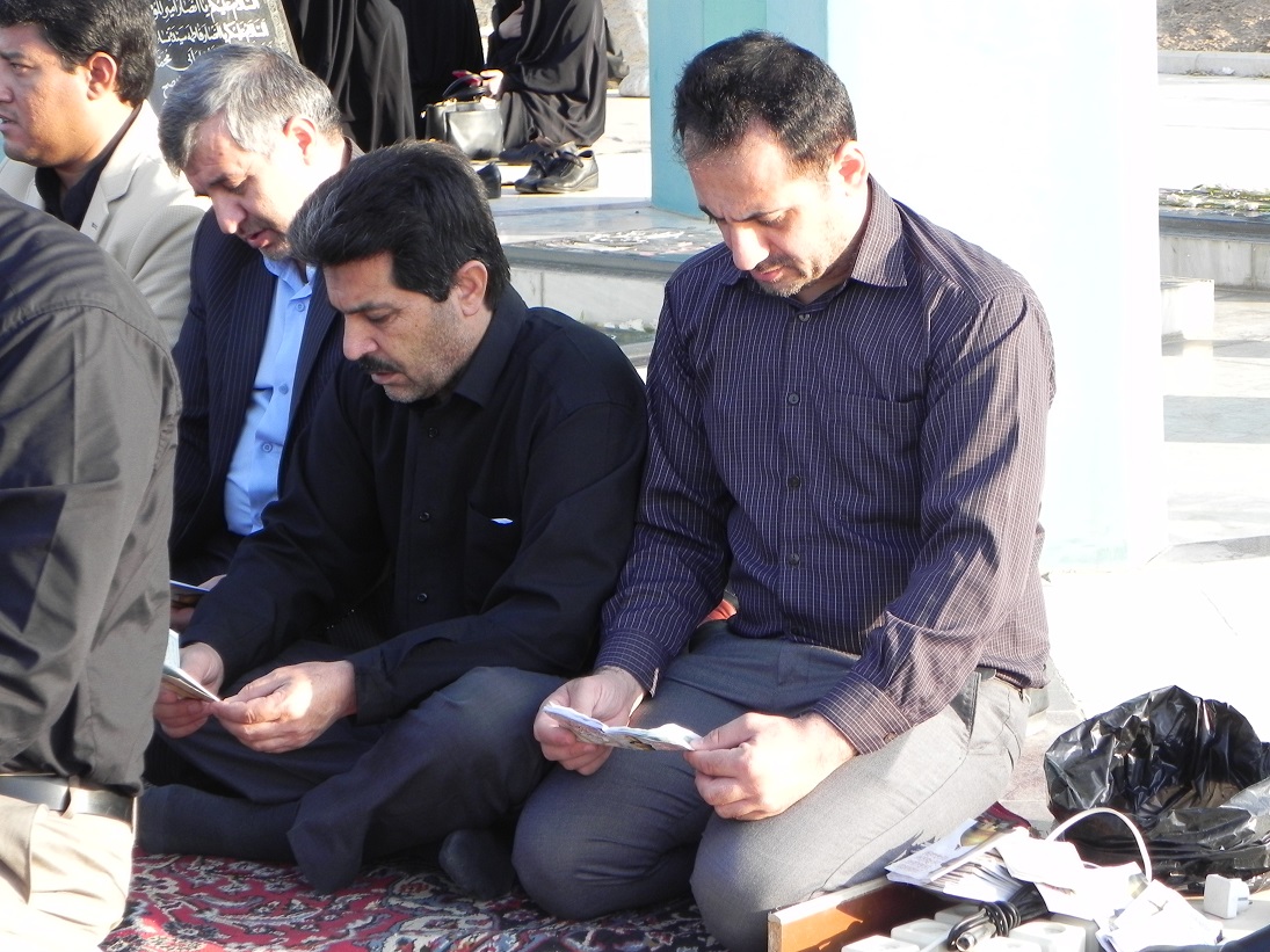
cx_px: 635
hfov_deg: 18.7
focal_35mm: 105
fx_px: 3852
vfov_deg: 14.1
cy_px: 476
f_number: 4
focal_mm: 18.8
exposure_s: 1/140
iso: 160
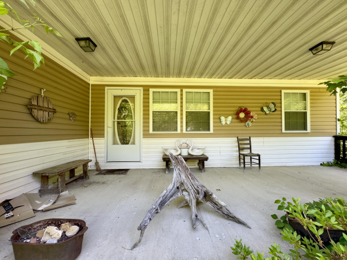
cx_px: 174
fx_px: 140
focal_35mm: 14
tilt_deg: +1.3
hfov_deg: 102.1
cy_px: 130
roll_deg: +0.3
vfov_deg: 85.7
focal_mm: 2.22
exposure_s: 1/99
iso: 64
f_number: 2.2
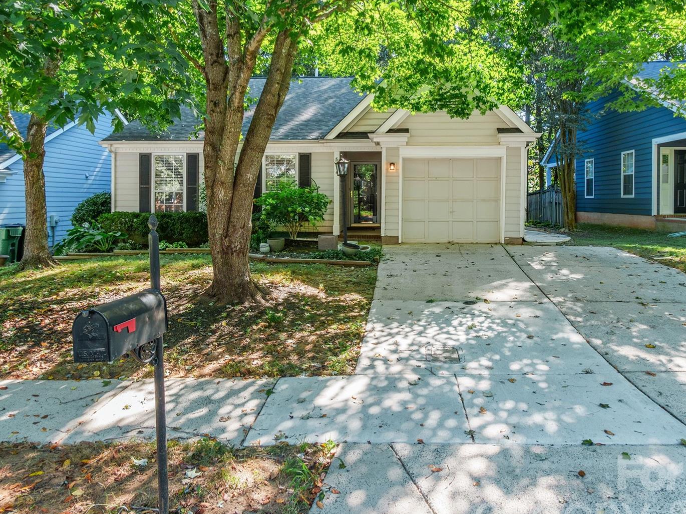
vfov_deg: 57.0
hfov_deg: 71.3
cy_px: 212
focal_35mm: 24
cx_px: 264
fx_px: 470
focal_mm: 11
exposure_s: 1/160
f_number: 9
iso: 800
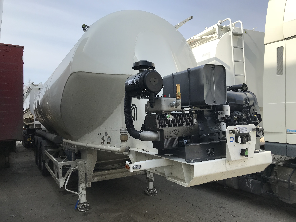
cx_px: 148
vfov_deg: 49.7
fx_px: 239
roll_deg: +1.8
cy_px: 111
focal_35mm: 28
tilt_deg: +1.5
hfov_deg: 63.4
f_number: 1.8
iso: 20
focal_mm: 3.99
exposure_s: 1/1953
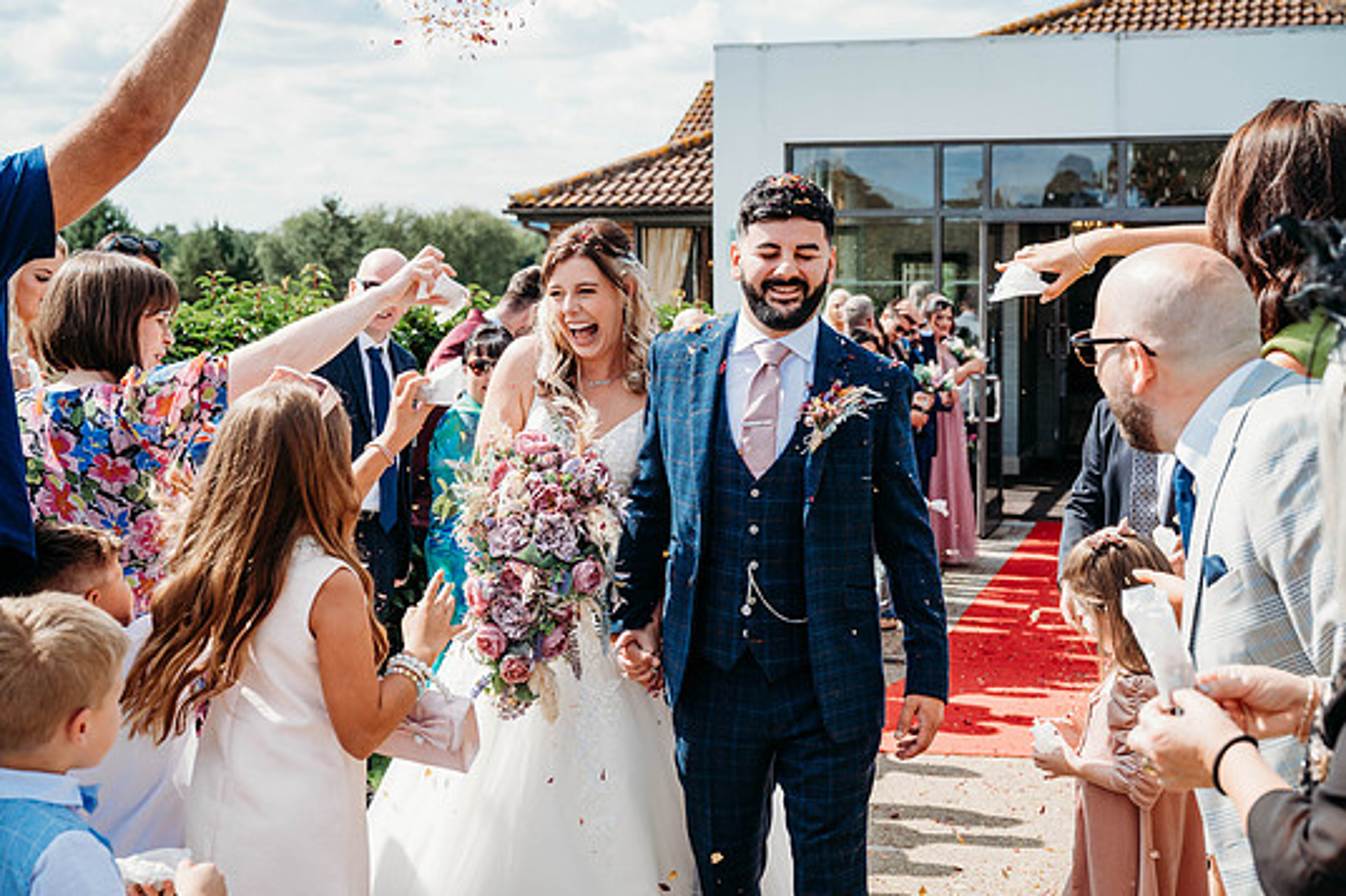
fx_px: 1981
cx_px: 723
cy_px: 424
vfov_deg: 25.5
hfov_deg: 37.5
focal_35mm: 53
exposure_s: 1/800
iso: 250
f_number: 5
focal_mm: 49
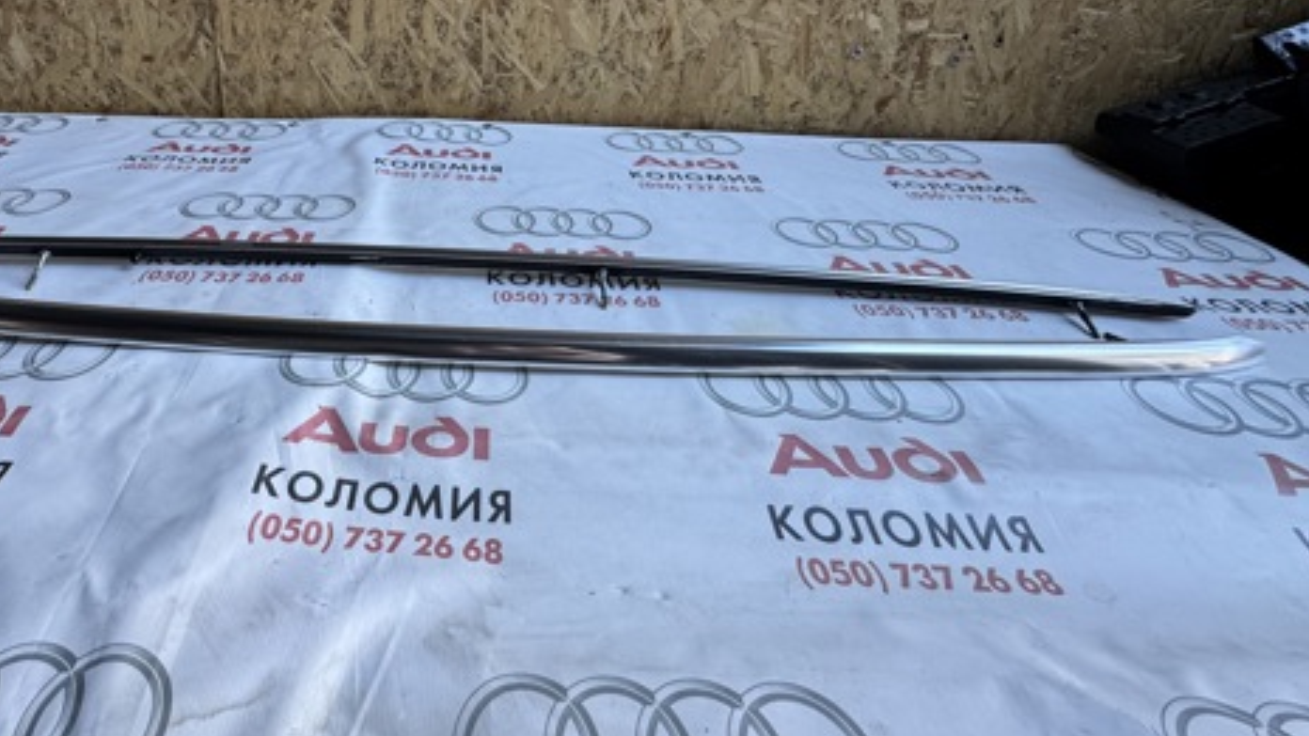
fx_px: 729
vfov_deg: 49.8
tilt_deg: -21.5
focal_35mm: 21
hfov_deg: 81.7
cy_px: 128
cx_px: 463
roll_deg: -0.8
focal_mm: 2.22
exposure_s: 1/99
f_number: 2.2
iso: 160
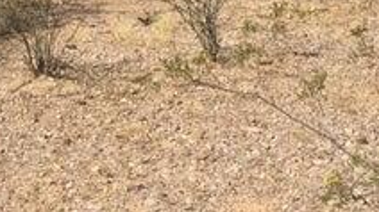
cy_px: -214
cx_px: -60
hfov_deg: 16.3
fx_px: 1276
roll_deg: -2.1
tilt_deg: -1.1
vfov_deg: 9.0
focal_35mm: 127
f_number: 2.2
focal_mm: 4.15
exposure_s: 1/1980
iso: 32
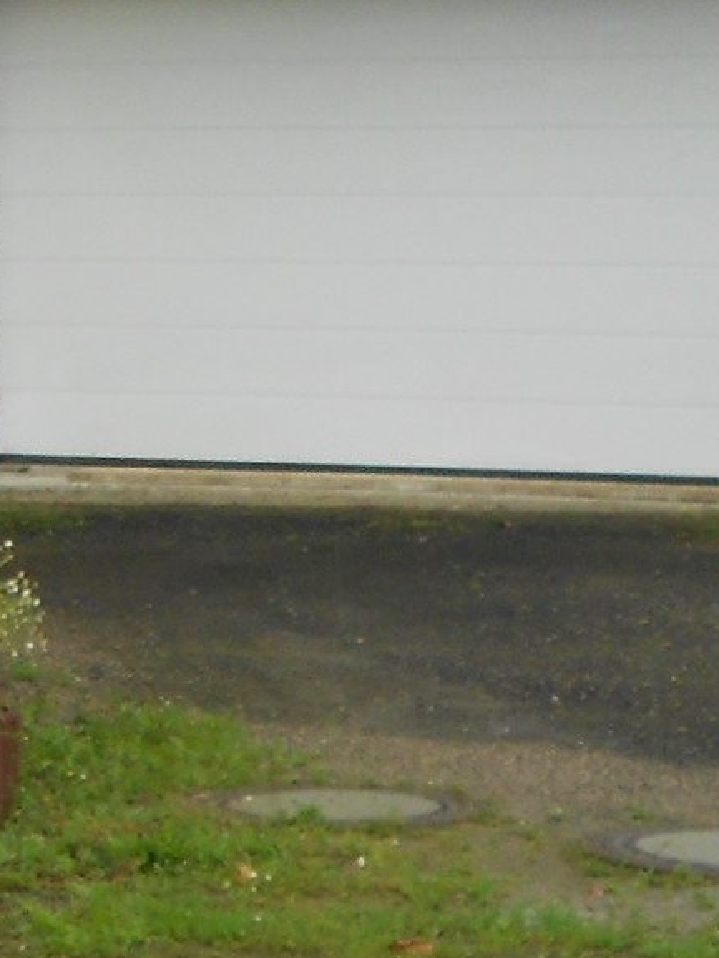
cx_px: -1020
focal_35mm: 193
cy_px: -417
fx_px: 5343
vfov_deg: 10.0
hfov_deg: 7.2
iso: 80
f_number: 4.2
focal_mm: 7.7
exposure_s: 1/160
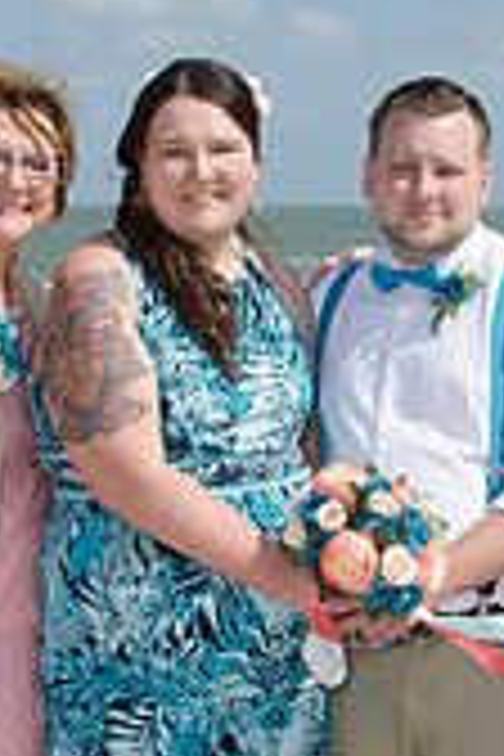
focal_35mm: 114
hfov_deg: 12.0
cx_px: 256
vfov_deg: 17.9
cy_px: 468
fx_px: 2394
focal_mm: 22
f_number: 11
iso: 100
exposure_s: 1/250
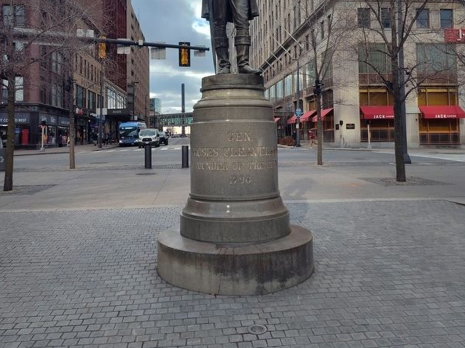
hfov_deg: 58.4
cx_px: 232
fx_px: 416
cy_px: 114
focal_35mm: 31
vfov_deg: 44.7
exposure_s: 1/1089
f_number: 1.8
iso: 100
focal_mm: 5.56
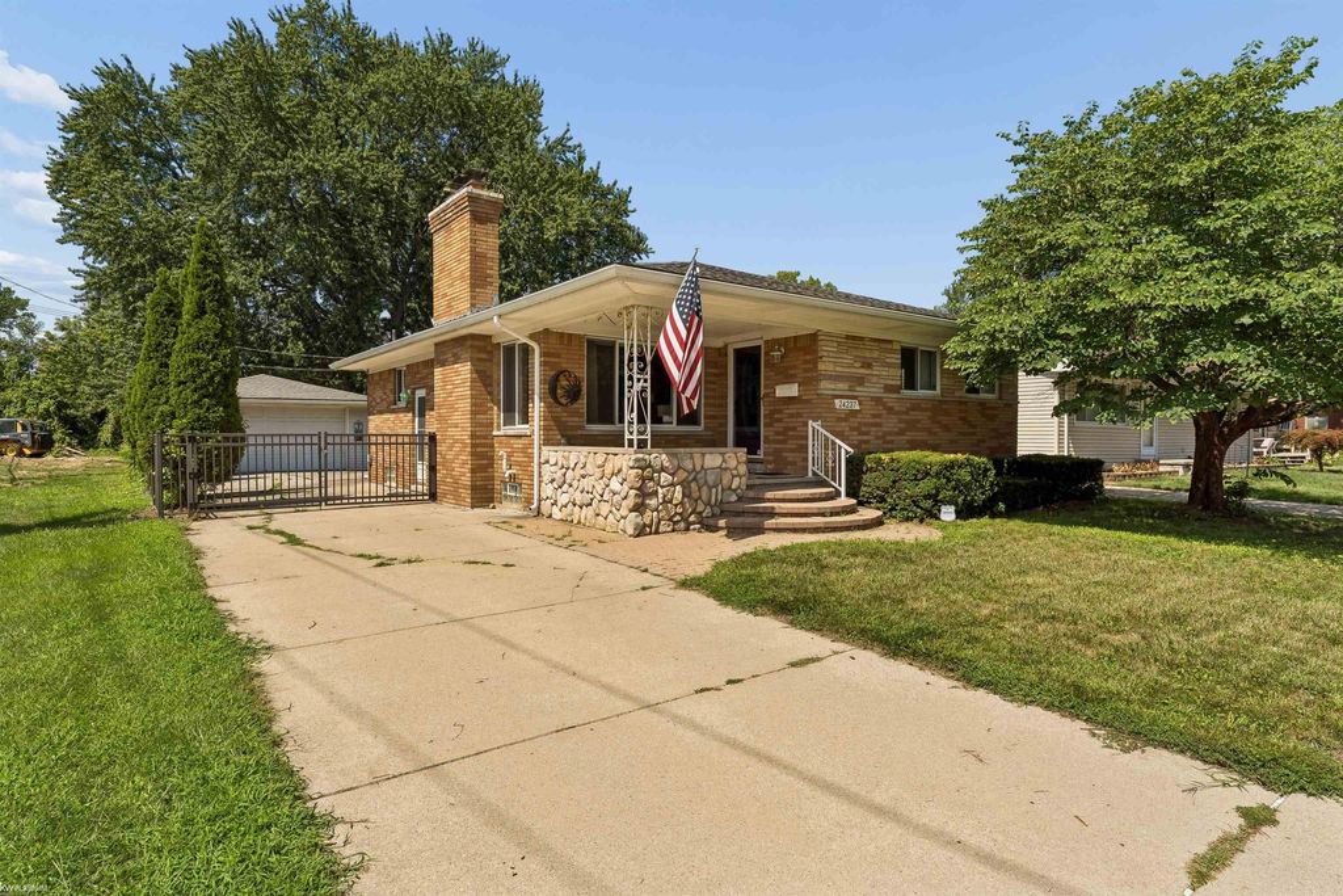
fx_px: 746
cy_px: 448
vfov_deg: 61.9
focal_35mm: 20
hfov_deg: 84.0
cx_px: 672
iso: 200
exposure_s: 1/400
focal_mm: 20
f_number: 13
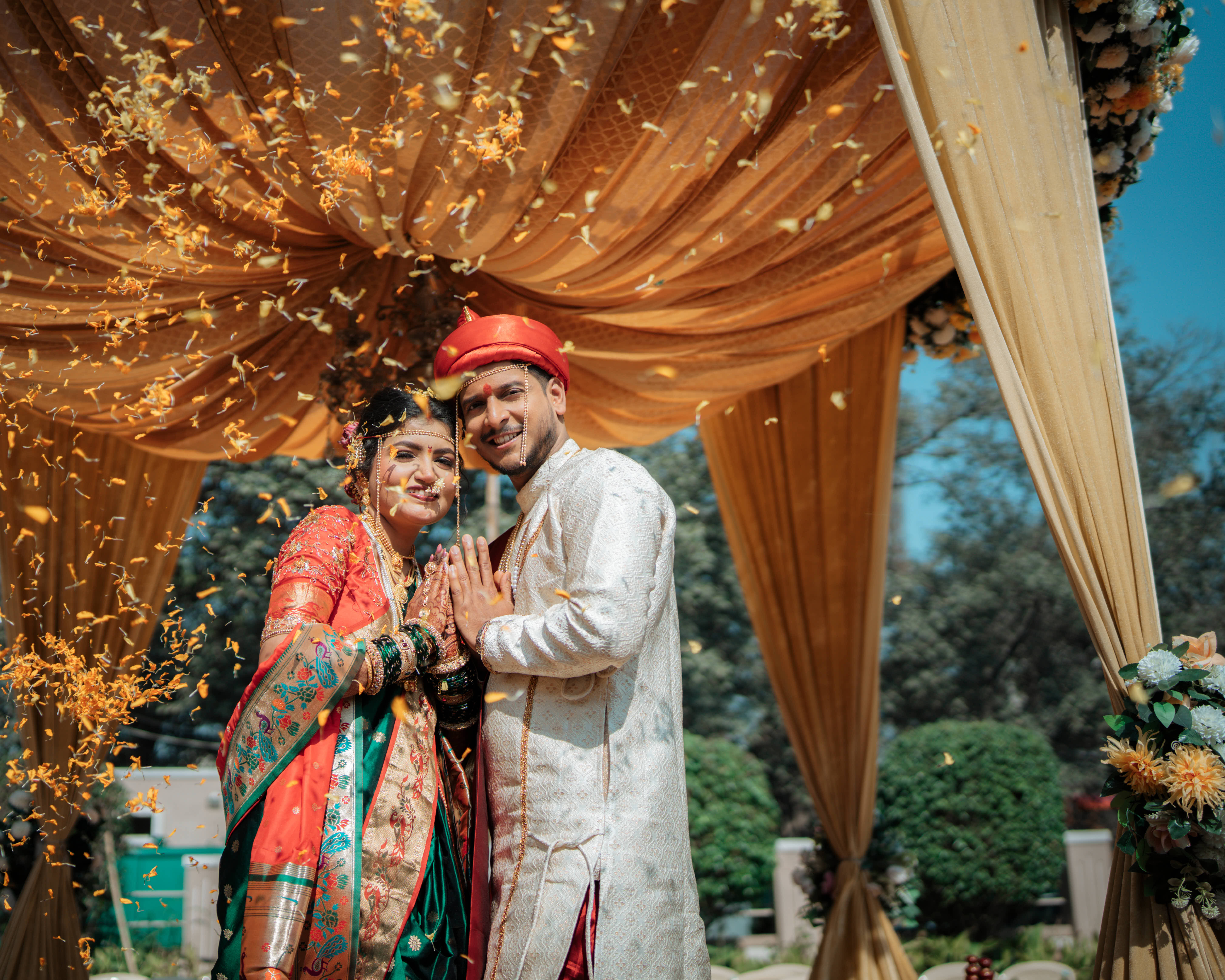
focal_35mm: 40
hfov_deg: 45.7
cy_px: 485
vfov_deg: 37.3
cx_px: 524
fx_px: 1450
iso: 50
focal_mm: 35
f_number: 2
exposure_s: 1/8000
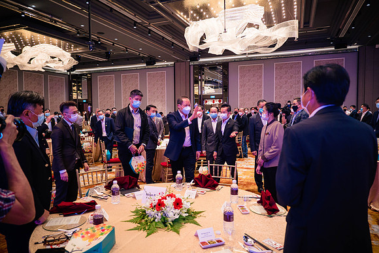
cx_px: 190
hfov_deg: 71.6
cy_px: 126
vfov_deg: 51.4
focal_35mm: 25
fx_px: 263
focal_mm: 12
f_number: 1.7
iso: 800
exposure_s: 1/125
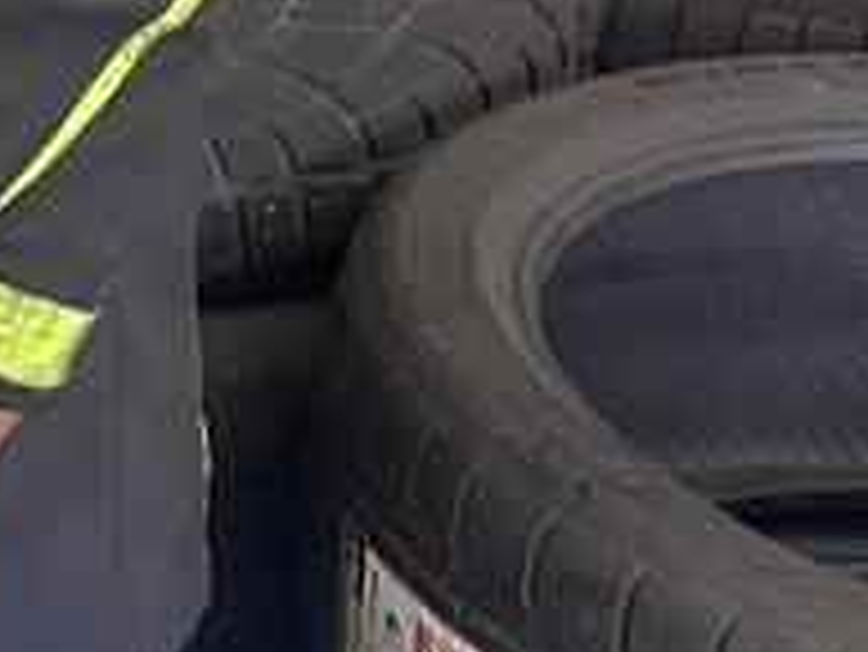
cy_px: -832
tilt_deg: -15.3
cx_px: -1345
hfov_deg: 9.8
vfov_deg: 8.1
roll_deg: +2.0
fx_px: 4316
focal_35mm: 172
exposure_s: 1/50
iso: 200
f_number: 1.6
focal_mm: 5.1
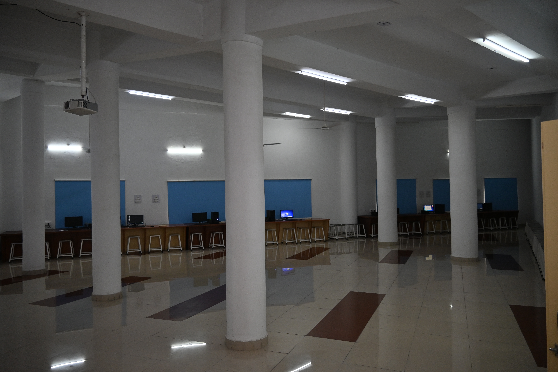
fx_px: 418
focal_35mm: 27
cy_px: 186
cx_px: 279
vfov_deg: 47.9
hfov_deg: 67.4
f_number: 3.5
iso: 500
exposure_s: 1/125
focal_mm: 18
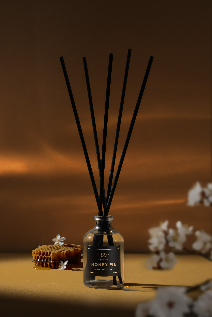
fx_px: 794
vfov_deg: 22.6
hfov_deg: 15.2
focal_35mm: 90
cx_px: 106
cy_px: 158
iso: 200
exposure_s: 1/20
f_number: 8
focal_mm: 90
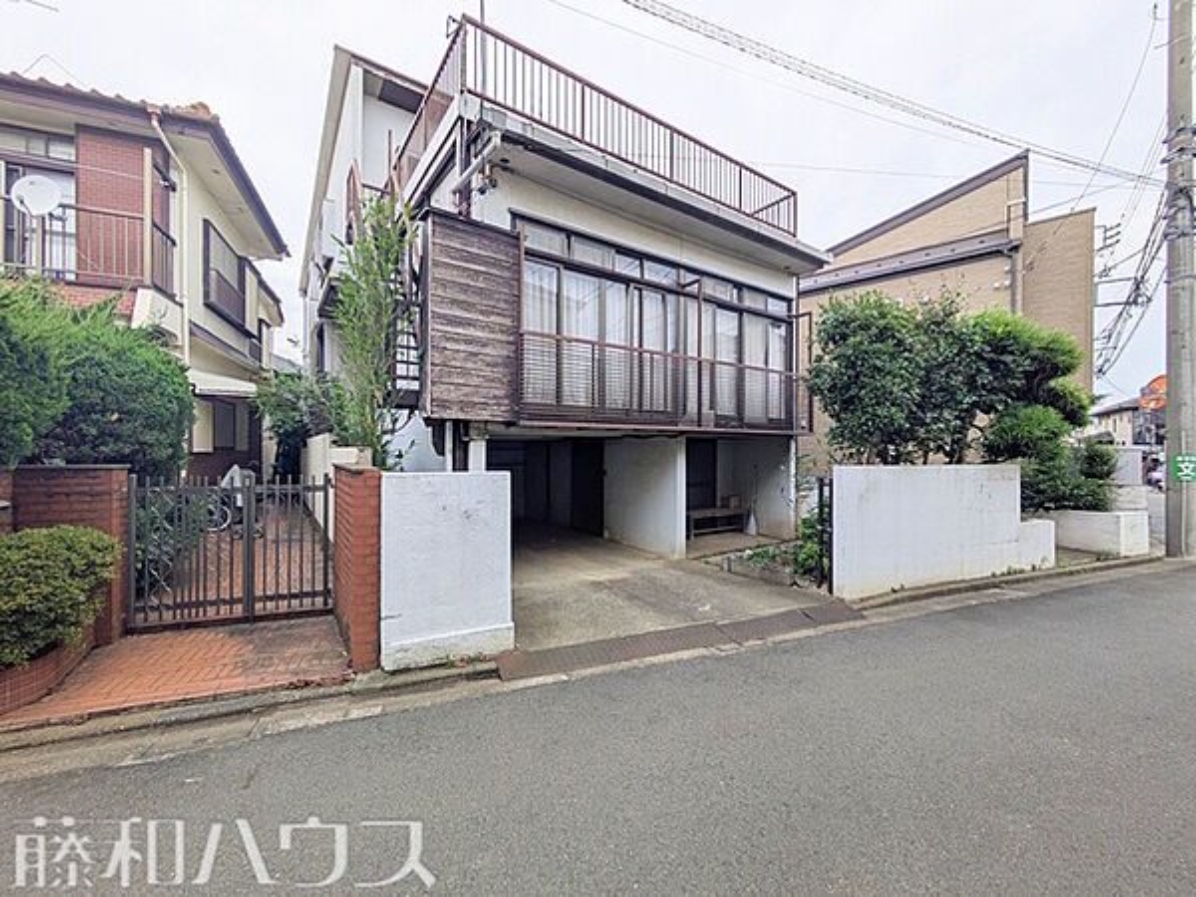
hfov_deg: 102.1
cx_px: 598
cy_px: 448
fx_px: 484
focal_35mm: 14
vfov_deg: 85.7
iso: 49
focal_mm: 1.83
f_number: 2.2
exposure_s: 1/550
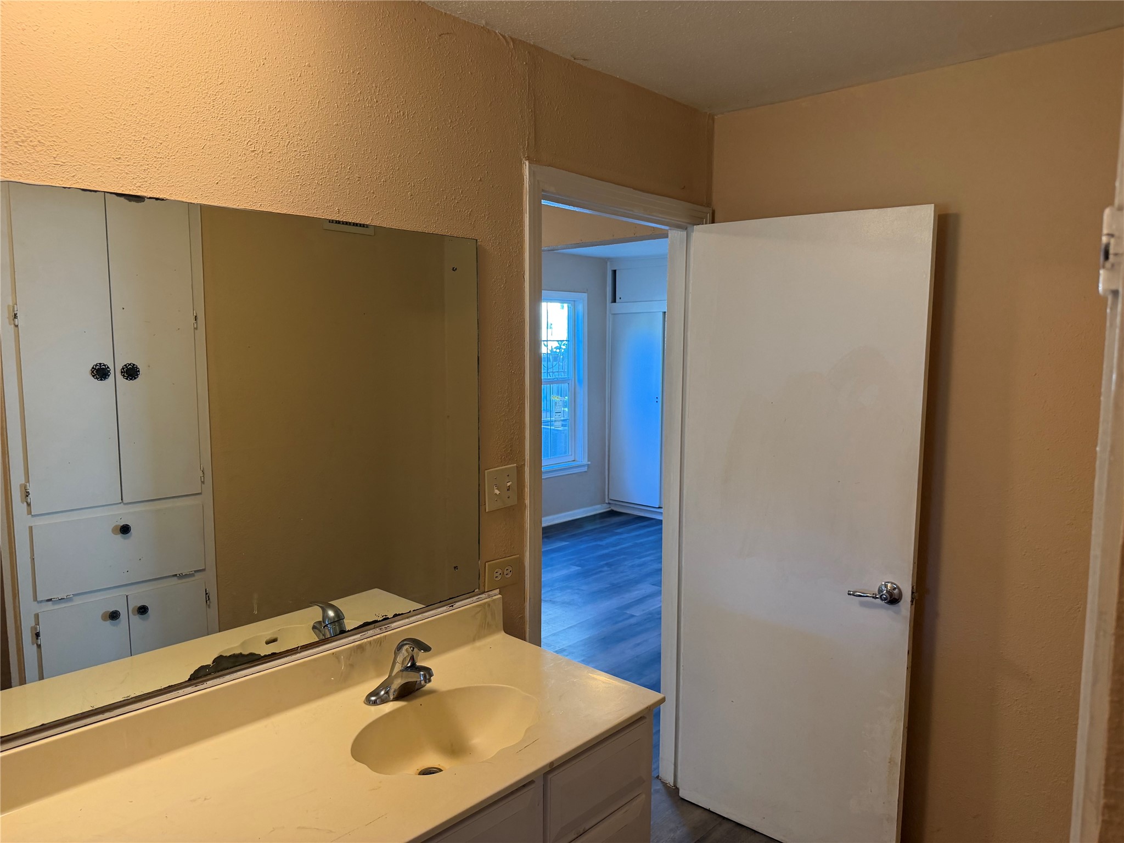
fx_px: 779
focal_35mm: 24
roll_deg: -0.5
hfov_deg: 71.6
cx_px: 562
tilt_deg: -4.3
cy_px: 422
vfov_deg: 56.8
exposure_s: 1/50
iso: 160
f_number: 1.78
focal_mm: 6.76
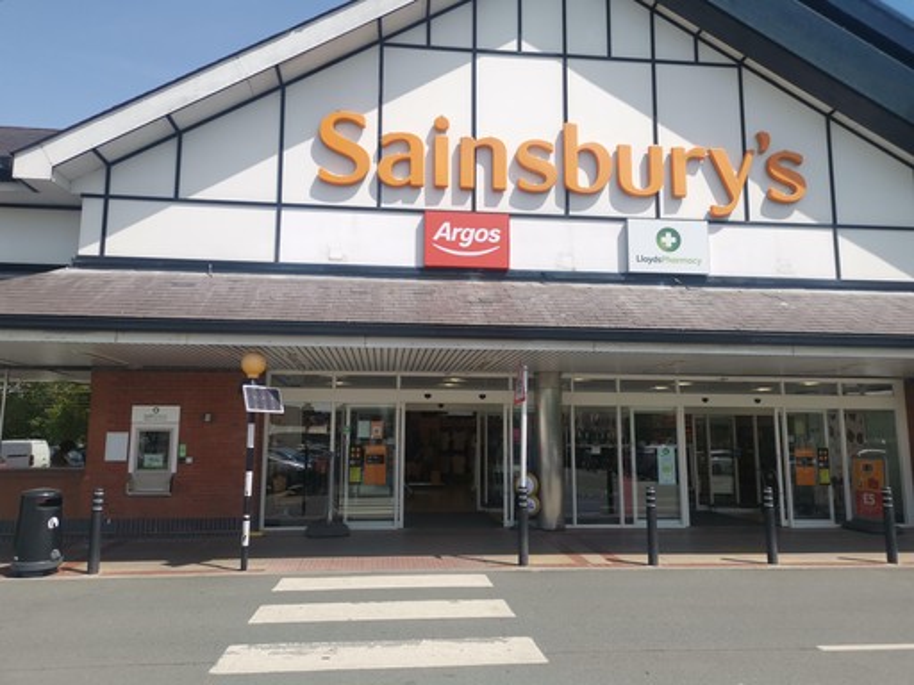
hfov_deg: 65.3
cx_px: 457
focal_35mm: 27
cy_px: 342
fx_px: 713
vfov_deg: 51.4
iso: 50
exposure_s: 1/1845
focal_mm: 5.58
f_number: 1.8
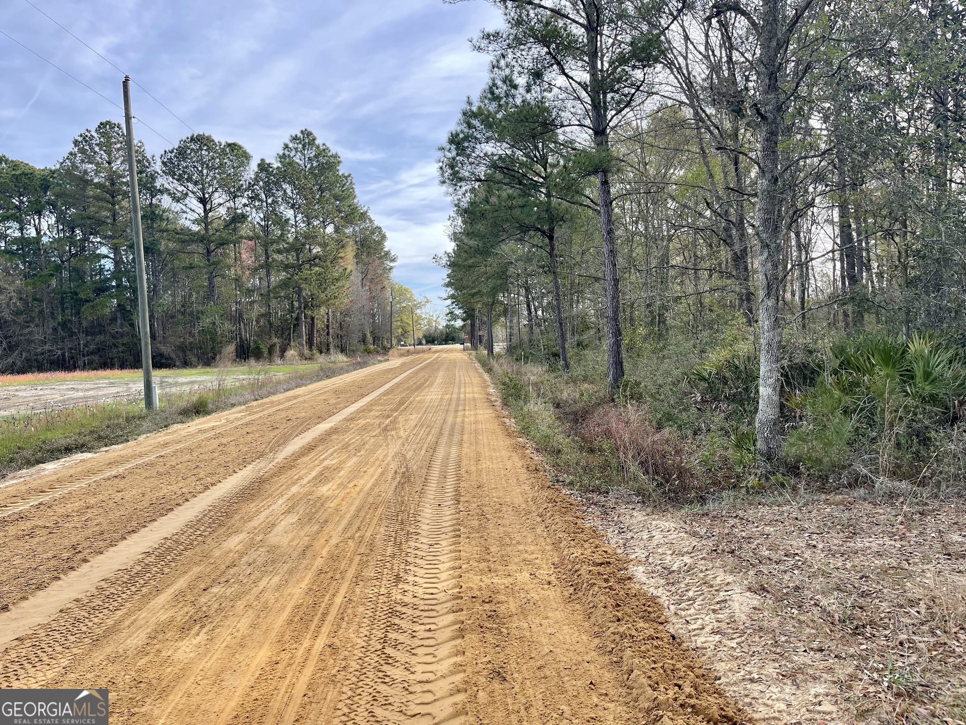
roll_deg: +2.3
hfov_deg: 69.4
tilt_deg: -2.4
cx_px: 483
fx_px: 698
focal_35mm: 25
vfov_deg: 54.9
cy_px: 362
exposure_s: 1/938
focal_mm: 5.1
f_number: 1.6
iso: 32
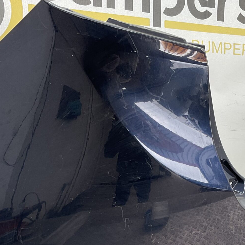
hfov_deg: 26.0
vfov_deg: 25.4
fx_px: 528
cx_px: 163
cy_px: 216
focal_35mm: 66
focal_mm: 3
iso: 32
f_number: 1.8
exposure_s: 1/100
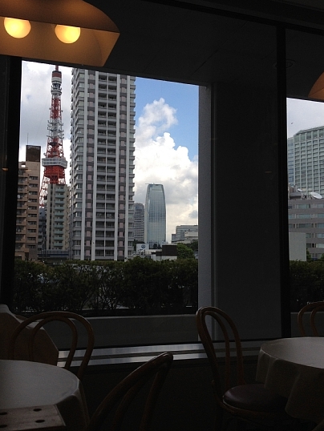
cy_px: 214
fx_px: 486
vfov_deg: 47.8
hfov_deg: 36.8
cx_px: 152
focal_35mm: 39
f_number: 2.4
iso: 64
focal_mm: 4.28
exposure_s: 1/1416
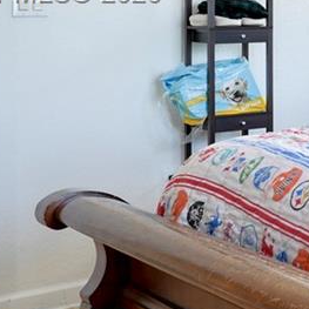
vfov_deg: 19.1
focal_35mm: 88
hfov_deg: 14.0
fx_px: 889
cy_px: -6
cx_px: 734
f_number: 7.1
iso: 100
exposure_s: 1/800
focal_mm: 17
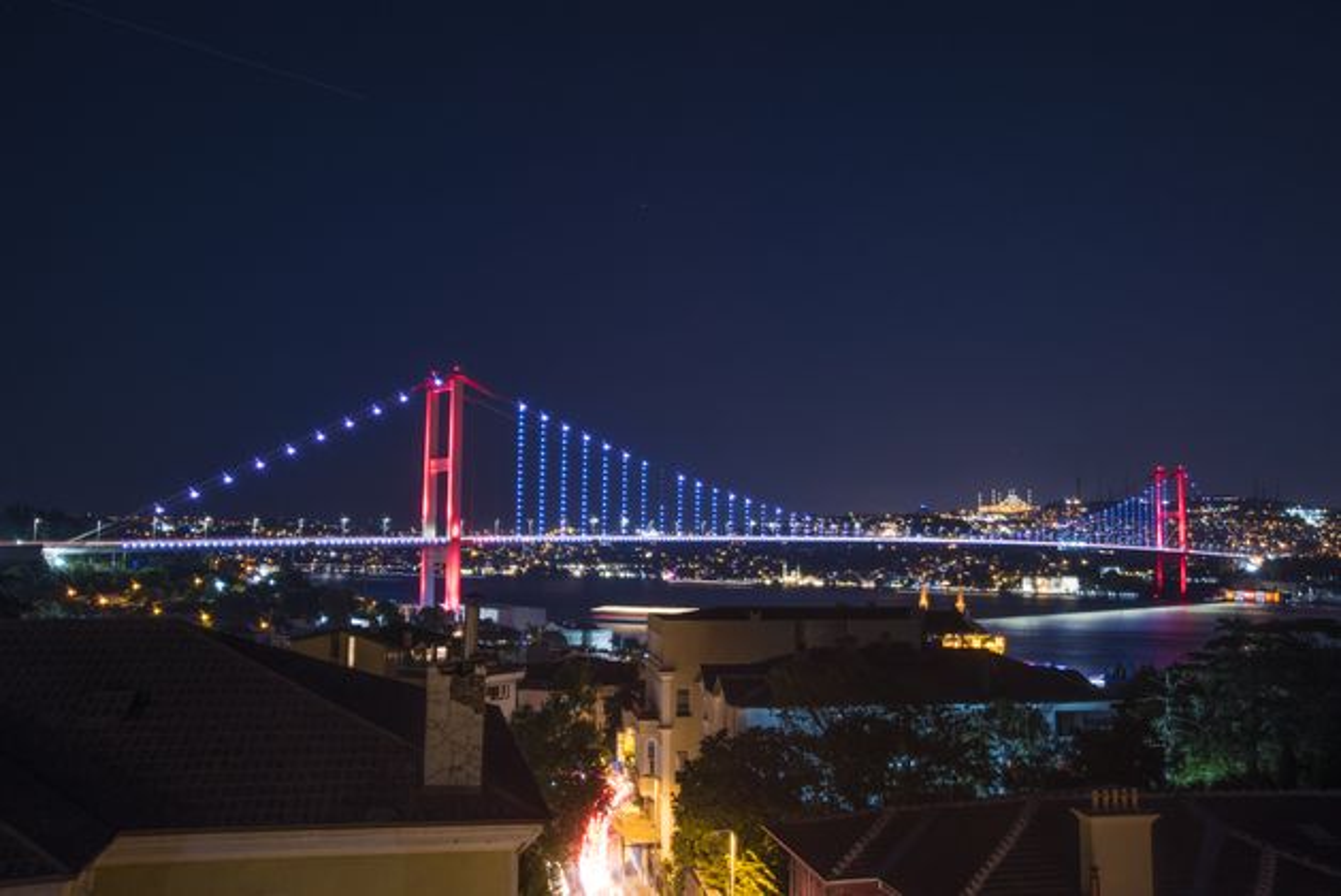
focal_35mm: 30
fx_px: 1118
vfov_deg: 43.6
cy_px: 448
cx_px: 670
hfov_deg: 61.9
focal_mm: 30
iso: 200
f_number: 20
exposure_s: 30
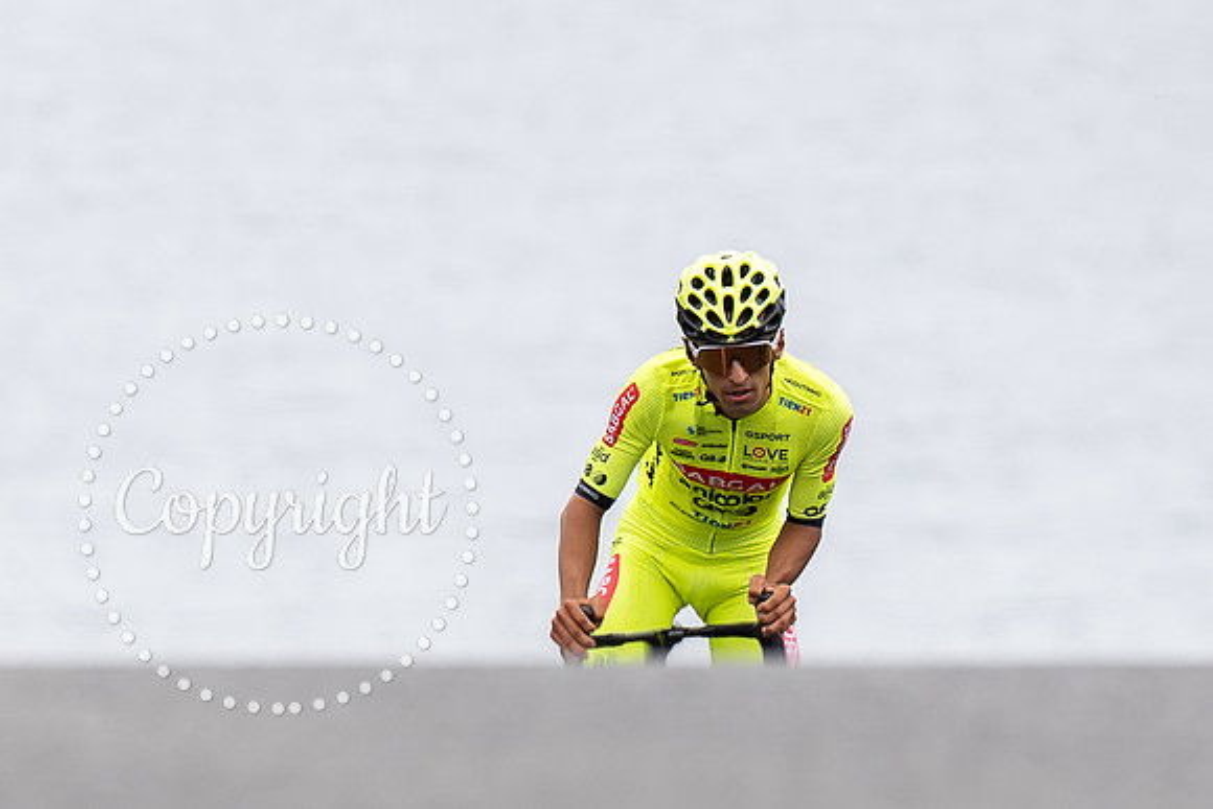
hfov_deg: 2.8
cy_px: 397
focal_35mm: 738
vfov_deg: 1.9
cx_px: 835
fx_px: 24857
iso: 320
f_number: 3.5
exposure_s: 1/1000
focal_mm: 200
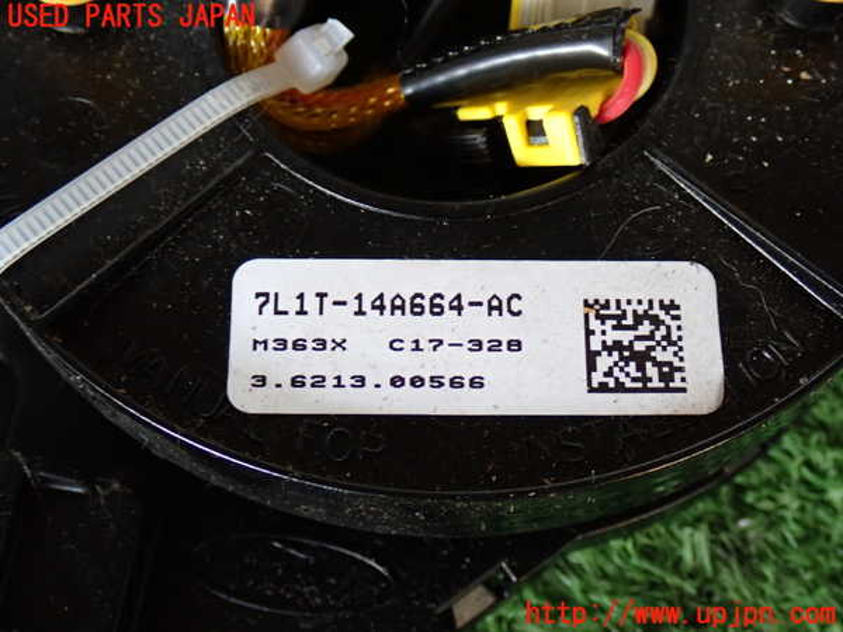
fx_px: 1315
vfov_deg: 27.0
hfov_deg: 35.5
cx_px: 422
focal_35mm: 54
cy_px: 316
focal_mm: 9.65
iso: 400
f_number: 3.3
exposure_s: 1/50
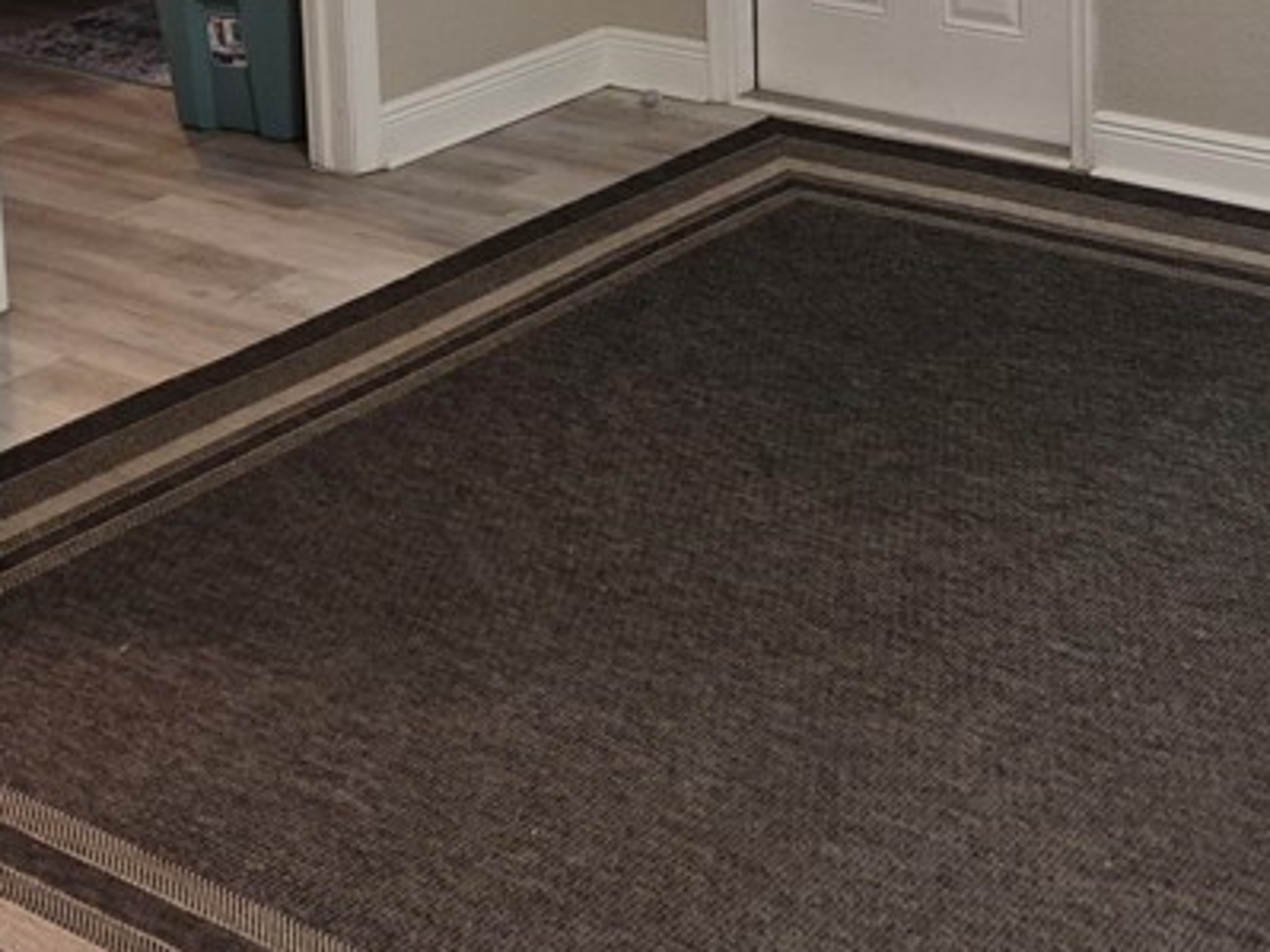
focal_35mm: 59
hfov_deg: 31.3
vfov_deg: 22.5
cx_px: 1117
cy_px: -236
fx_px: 2164
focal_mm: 5.4
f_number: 1.8
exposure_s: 1/120
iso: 500
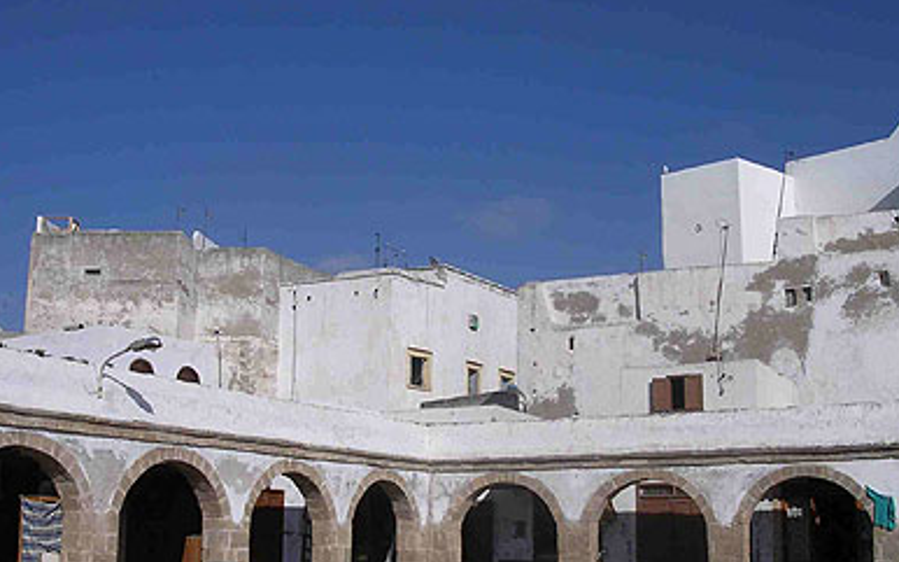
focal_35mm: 47
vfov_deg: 27.4
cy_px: 331
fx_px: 1151
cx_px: 426
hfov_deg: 42.6
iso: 100
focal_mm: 5.8
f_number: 5.6
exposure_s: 1/853
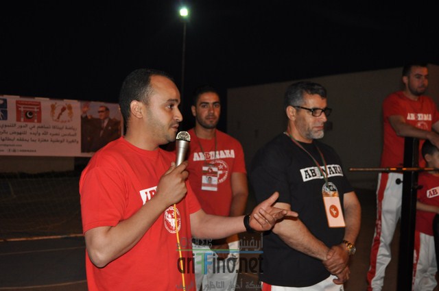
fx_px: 512
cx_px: 220
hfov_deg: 46.5
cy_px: 146
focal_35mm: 42
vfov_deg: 31.8
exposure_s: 1/60
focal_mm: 28
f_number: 4
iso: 800
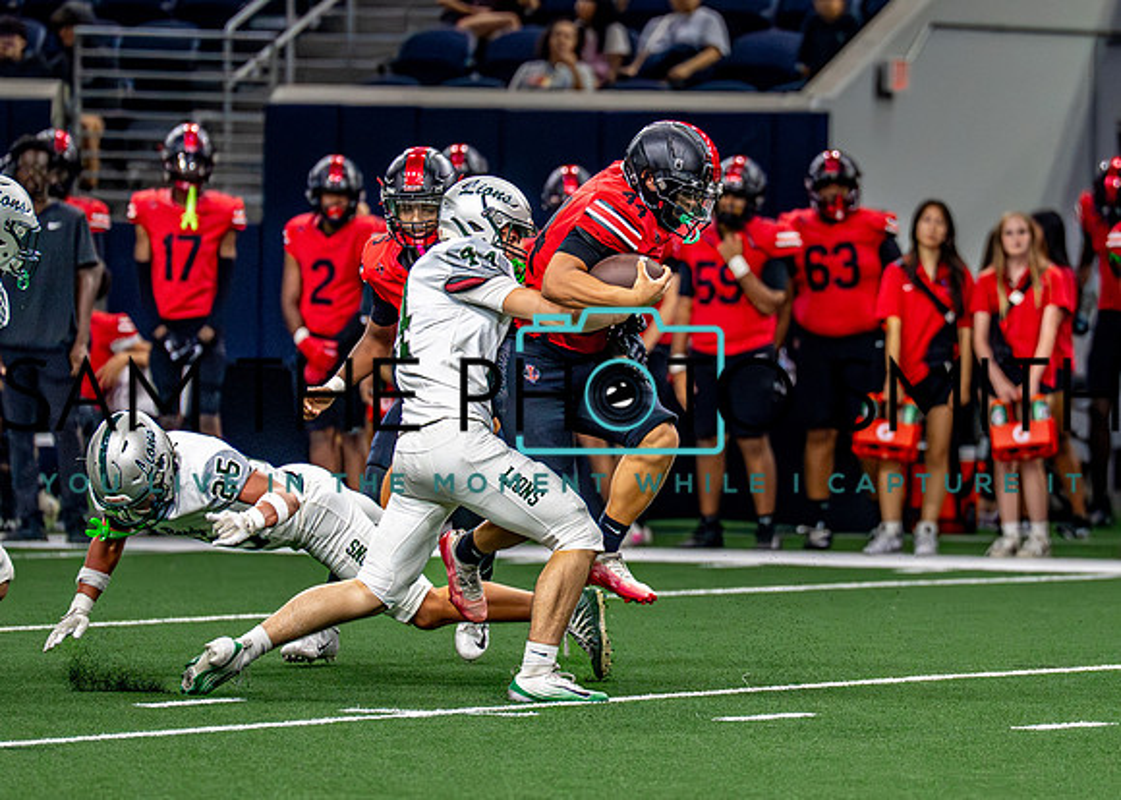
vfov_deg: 3.5
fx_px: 13186
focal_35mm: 414
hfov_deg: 4.9
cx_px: 682
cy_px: 334
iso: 5000
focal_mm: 200
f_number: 2.8
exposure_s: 1/2000
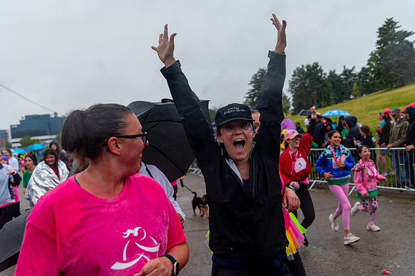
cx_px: 208
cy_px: 138
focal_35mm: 38
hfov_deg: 50.7
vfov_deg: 35.0
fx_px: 438
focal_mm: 38
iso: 1600
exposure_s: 1/3200
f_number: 4
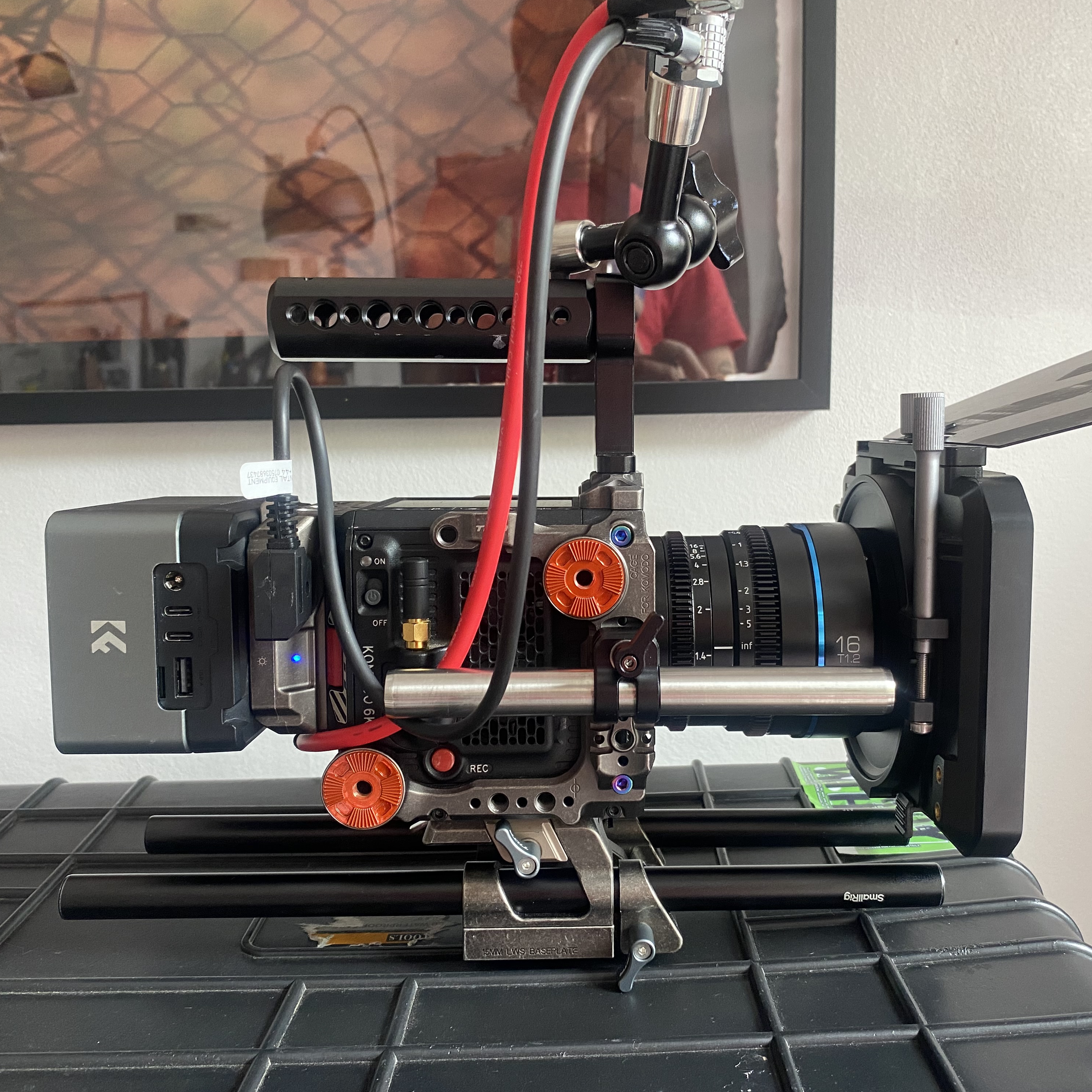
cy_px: 547
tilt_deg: -9.9
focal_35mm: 31
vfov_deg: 52.5
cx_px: 610
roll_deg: +0.1
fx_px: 1106
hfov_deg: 52.4
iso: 125
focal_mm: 4.25
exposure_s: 1/92
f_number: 1.8
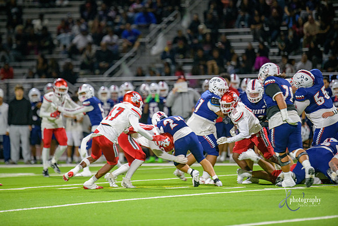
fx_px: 2817
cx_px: 169
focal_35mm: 300
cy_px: 113
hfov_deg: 6.9
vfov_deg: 4.6
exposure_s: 1/250
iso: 2000
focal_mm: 300
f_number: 2.8
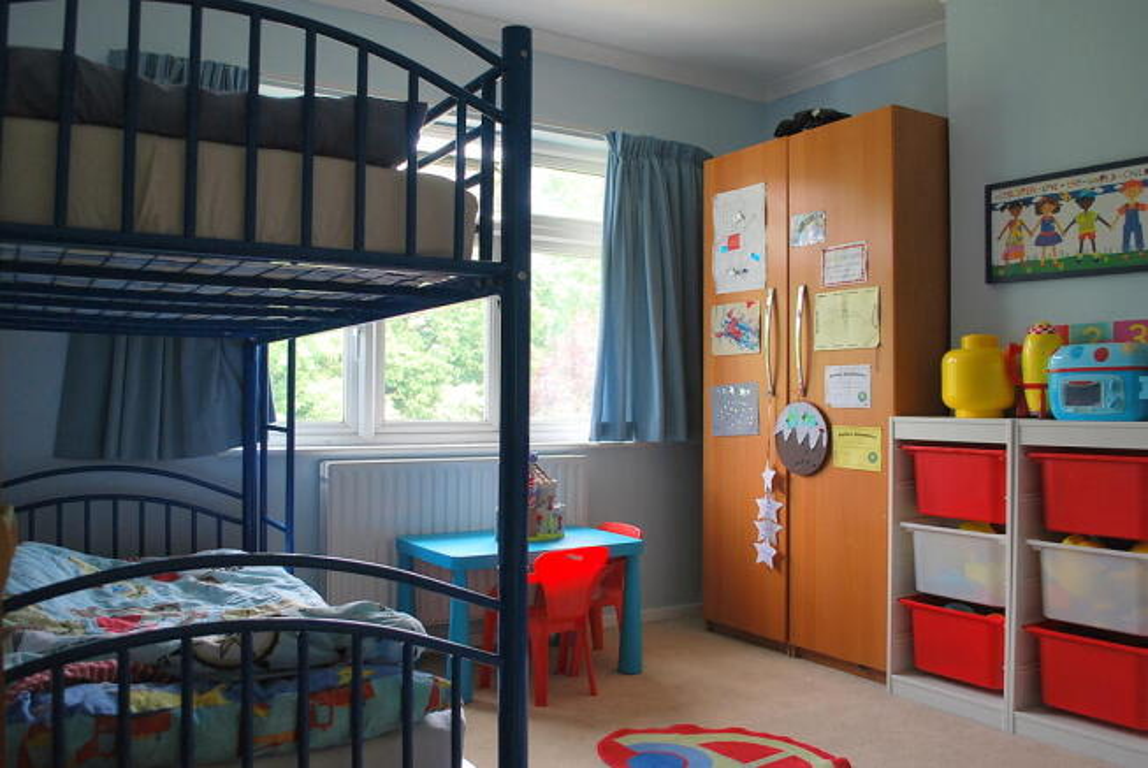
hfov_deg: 67.3
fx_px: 862
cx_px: 574
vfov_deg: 48.0
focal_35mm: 27
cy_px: 384
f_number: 4
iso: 200
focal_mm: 18
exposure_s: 1/60
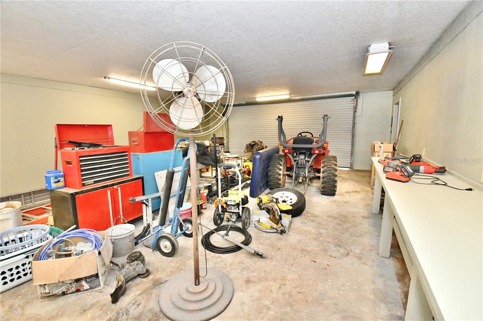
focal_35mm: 15
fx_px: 201
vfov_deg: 77.2
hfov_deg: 100.4
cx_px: 242
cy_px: 160
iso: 4000
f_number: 7.1
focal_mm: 10
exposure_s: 1/125
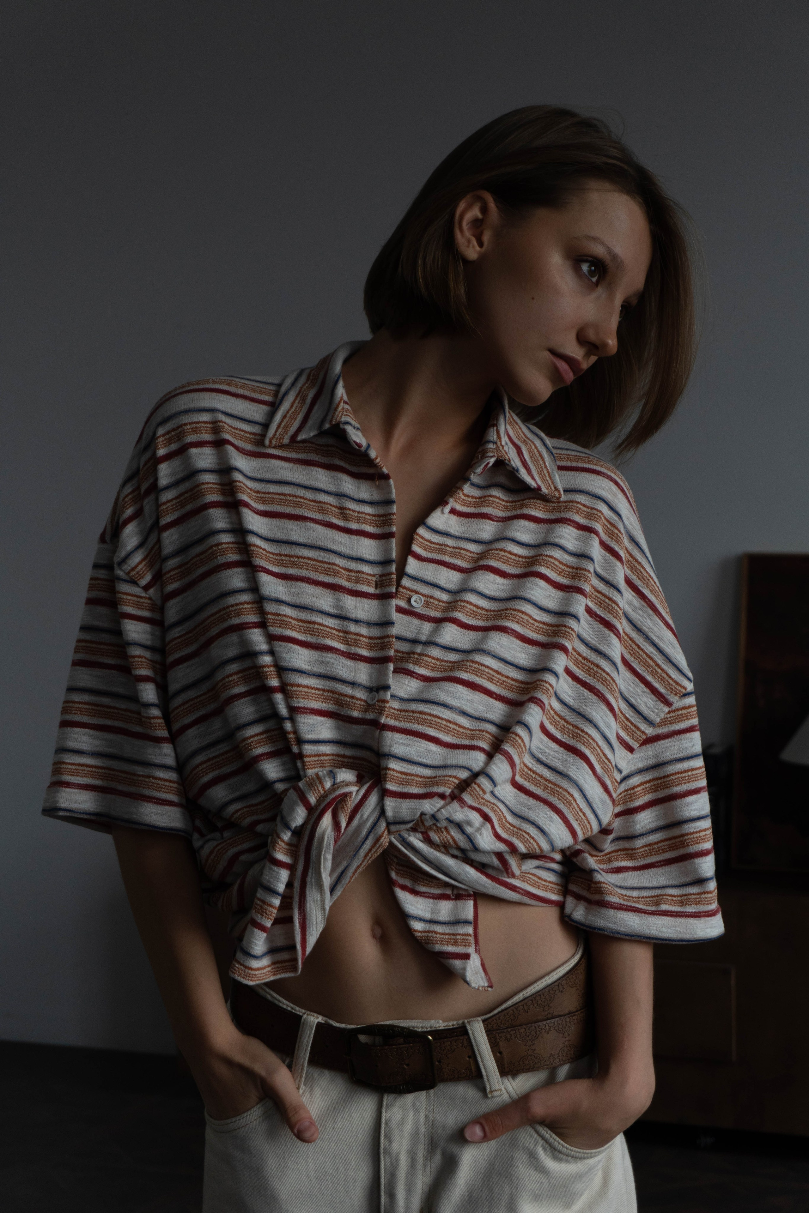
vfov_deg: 27.0
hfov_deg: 18.2
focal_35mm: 75
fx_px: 2528
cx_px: 404
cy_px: 606
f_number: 5.6
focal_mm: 50
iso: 400
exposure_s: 1/250
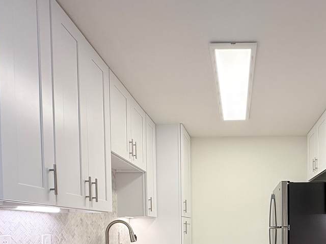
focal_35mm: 28
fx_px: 264
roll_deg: +0.9
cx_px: 240
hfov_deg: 60.3
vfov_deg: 43.7
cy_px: 235
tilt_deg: -0.9
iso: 80
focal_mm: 2.22
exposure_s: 1/120
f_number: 2.2
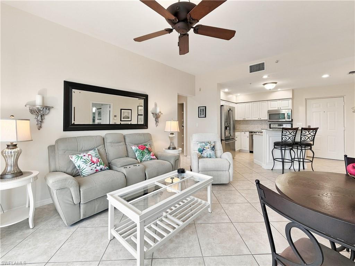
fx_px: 144
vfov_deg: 85.7
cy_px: 133
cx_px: 178
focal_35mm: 14
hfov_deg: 102.1
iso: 200
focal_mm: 2.2
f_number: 2.2
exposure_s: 1/120
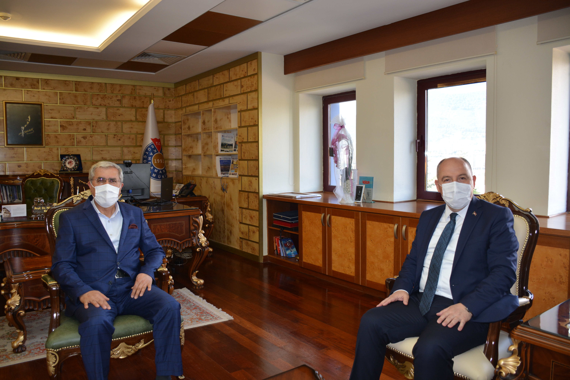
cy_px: 190
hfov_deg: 67.4
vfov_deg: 47.9
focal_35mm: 27
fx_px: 427
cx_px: 285
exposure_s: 1/125
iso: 400
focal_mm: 18
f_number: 3.5
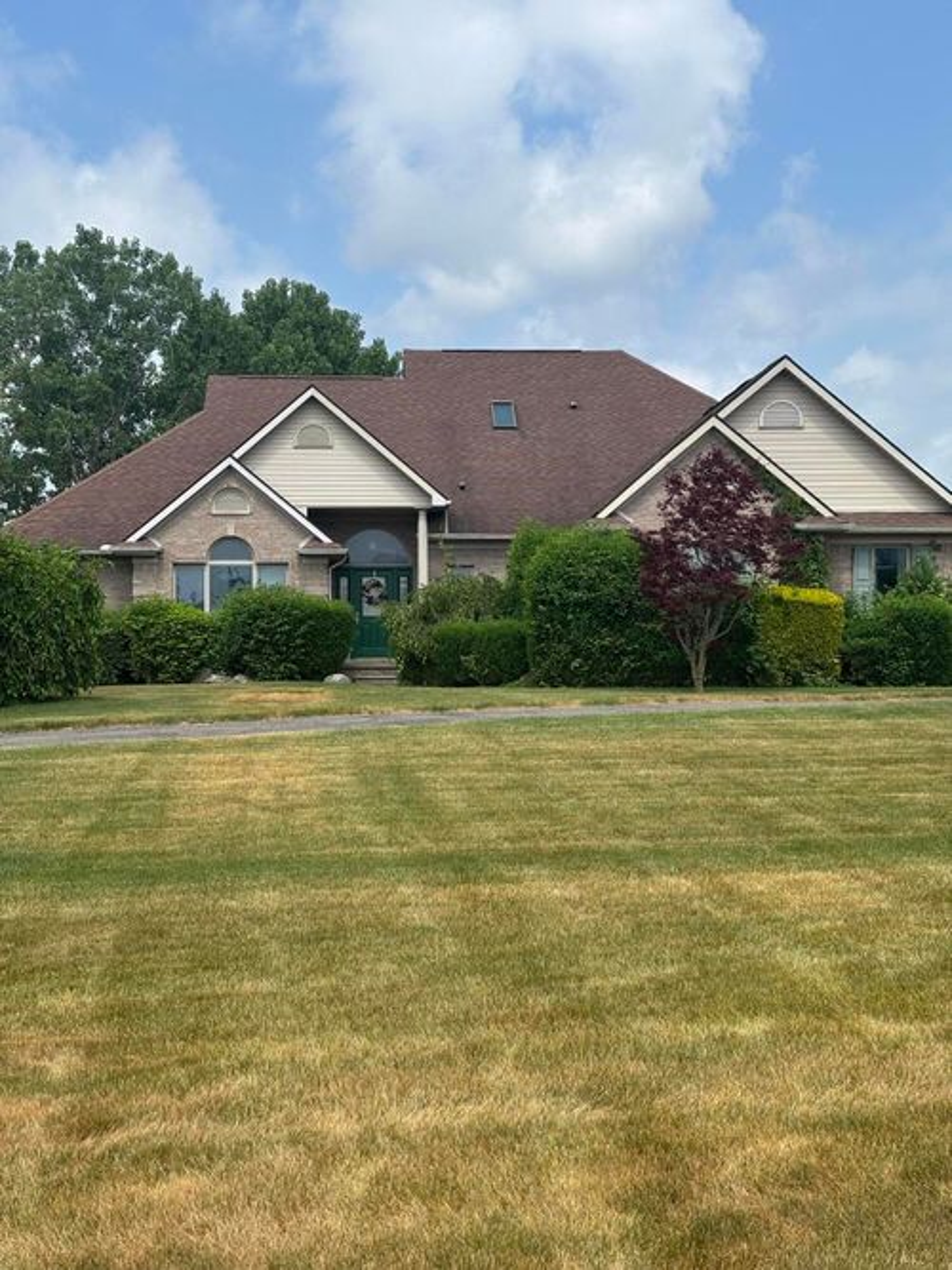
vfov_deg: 36.8
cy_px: 635
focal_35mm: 52
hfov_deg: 28.0
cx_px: 476
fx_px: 1907
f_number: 1.6
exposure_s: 1/2639
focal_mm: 5.96
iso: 32
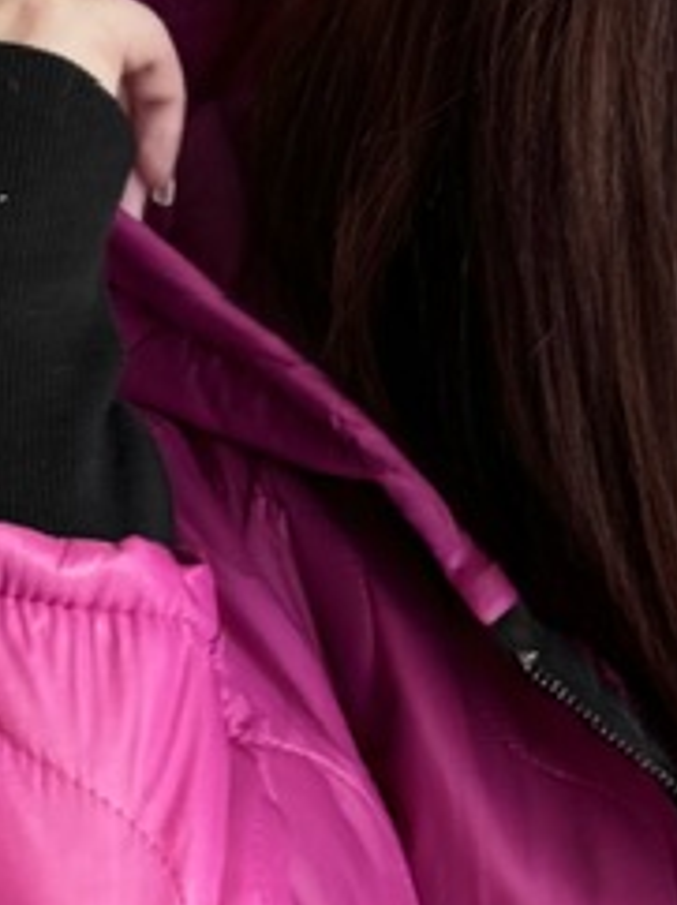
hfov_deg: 11.3
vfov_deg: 14.4
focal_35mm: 127
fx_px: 3318
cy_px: 1417
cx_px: 928
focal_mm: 6.76
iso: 80
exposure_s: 1/62
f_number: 1.78
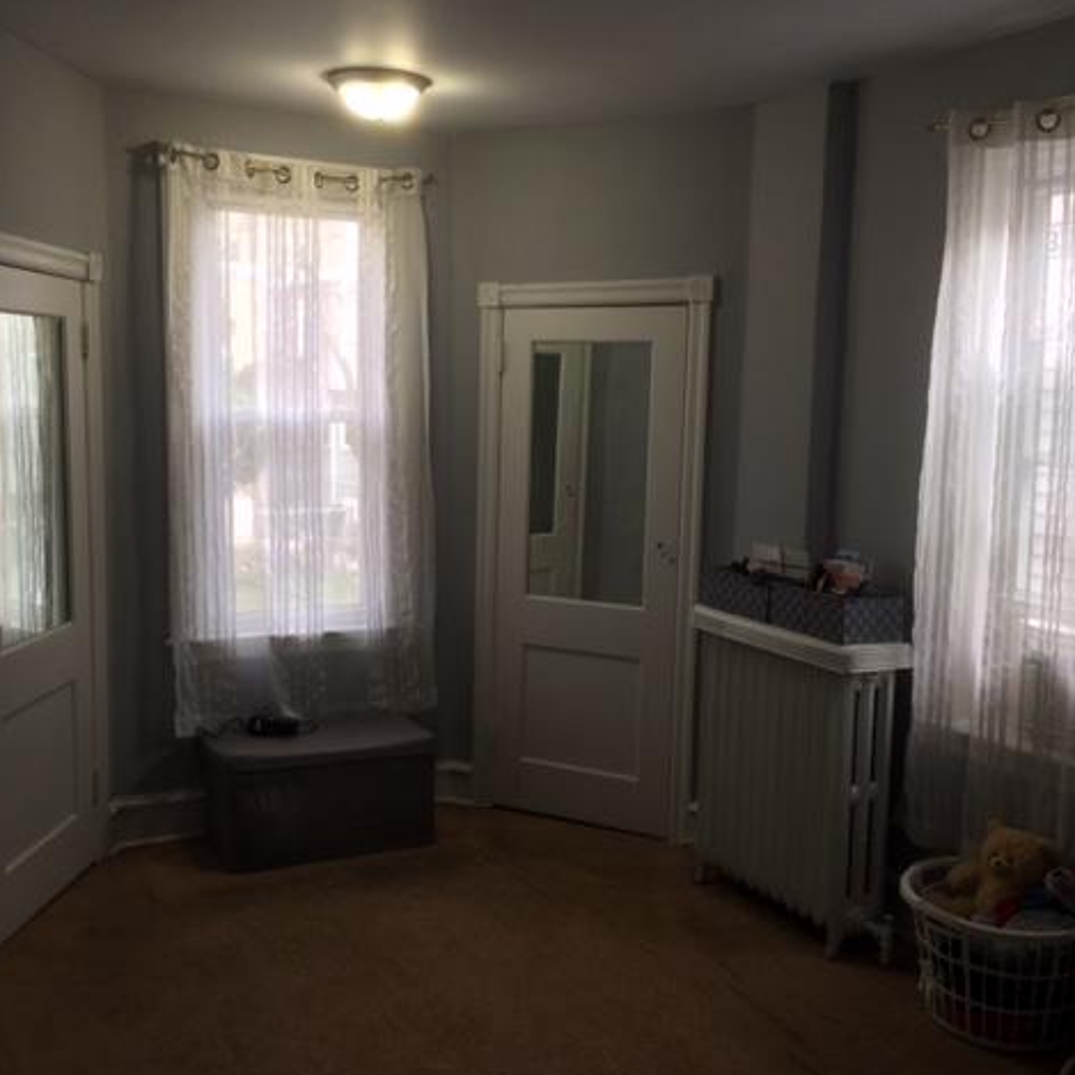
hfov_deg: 47.2
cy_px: 536
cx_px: 493
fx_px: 1230
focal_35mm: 35
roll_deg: -2.2
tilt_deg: -9.7
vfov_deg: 47.2
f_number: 2.2
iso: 50
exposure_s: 1/120
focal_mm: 4.15
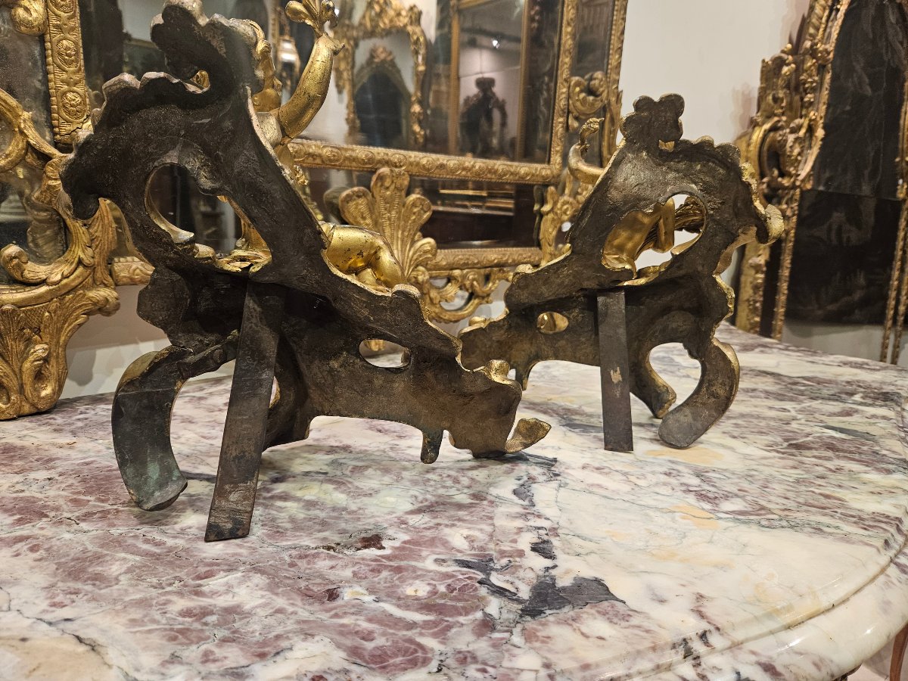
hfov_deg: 73.9
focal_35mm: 23
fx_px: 603
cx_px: 454
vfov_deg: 58.9
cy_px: 340
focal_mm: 5.4
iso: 320
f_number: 1.8
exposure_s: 1/100
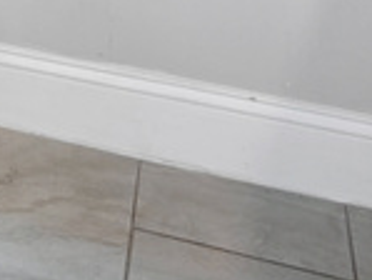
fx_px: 1205
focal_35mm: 112
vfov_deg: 10.3
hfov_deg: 14.7
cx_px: -357
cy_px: -508
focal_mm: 17
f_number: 4
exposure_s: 1/30
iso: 320
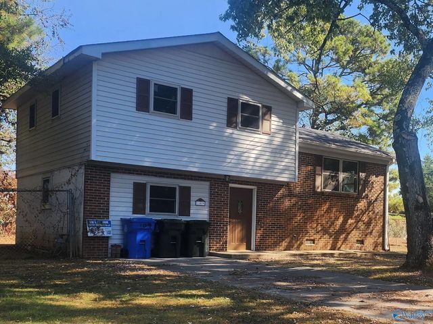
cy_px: 162
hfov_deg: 73.9
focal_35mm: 23
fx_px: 288
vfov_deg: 58.9
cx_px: 216
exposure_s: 1/357
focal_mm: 6.4
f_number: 1.8
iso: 12
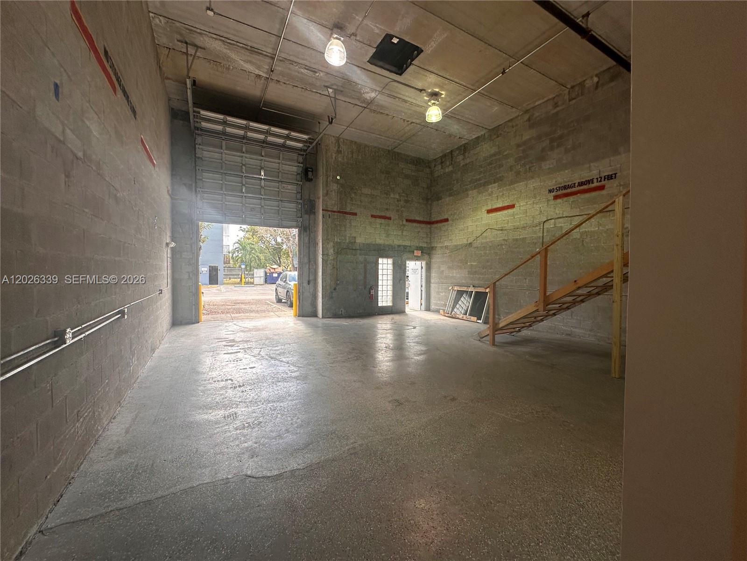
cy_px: 280
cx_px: 374
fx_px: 302
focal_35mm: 14
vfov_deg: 85.7
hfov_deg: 102.1
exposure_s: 1/128
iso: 40
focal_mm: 2.22
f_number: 2.2
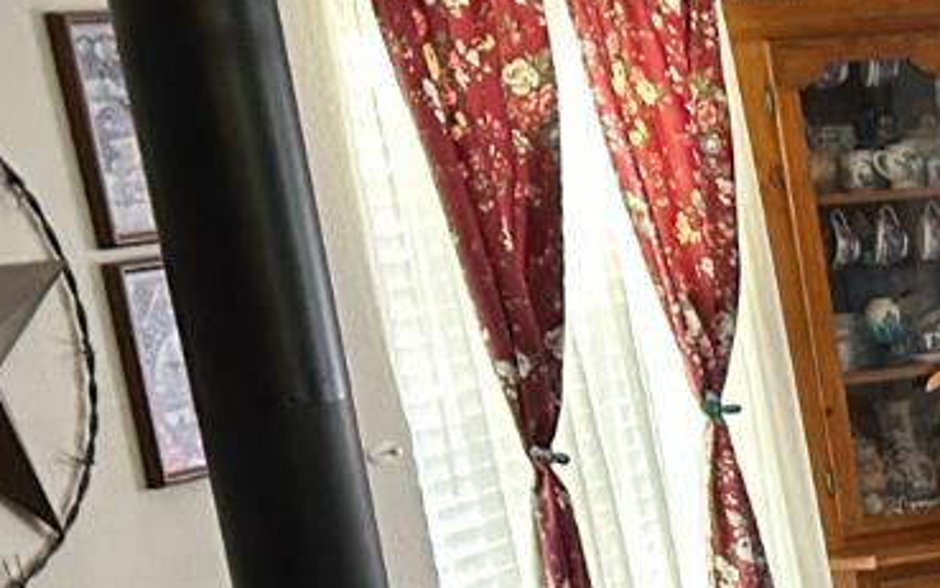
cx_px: 1414
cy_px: 969
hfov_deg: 16.8
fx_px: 2871
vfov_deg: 11.1
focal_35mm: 112
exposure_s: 1/60
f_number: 1.5
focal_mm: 5.7
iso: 500
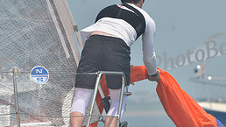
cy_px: 109
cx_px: 105
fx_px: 3811
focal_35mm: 636
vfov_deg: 1.9
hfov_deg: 3.4
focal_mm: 270
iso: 280
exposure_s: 1/1000
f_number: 9
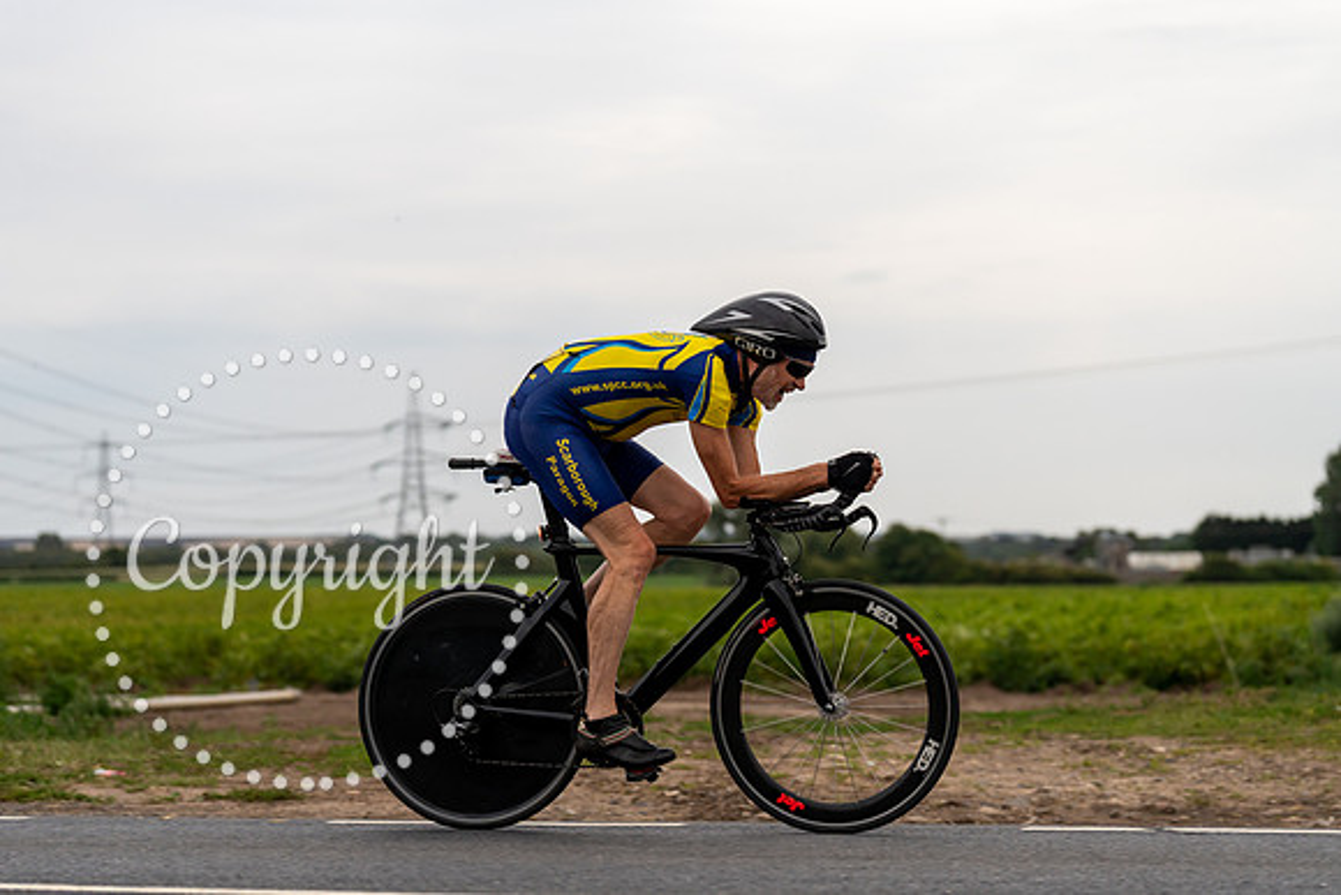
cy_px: 448
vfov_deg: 17.3
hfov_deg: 25.7
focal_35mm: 79
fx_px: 2943
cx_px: 670
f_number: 3.2
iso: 500
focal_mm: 79
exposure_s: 1/1000
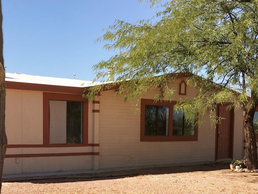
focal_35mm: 59
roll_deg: -1.6
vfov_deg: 24.1
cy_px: 178
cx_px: 96
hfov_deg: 32.5
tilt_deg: -6.8
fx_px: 440
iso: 25
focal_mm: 4.15
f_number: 2.2
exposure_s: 1/1399
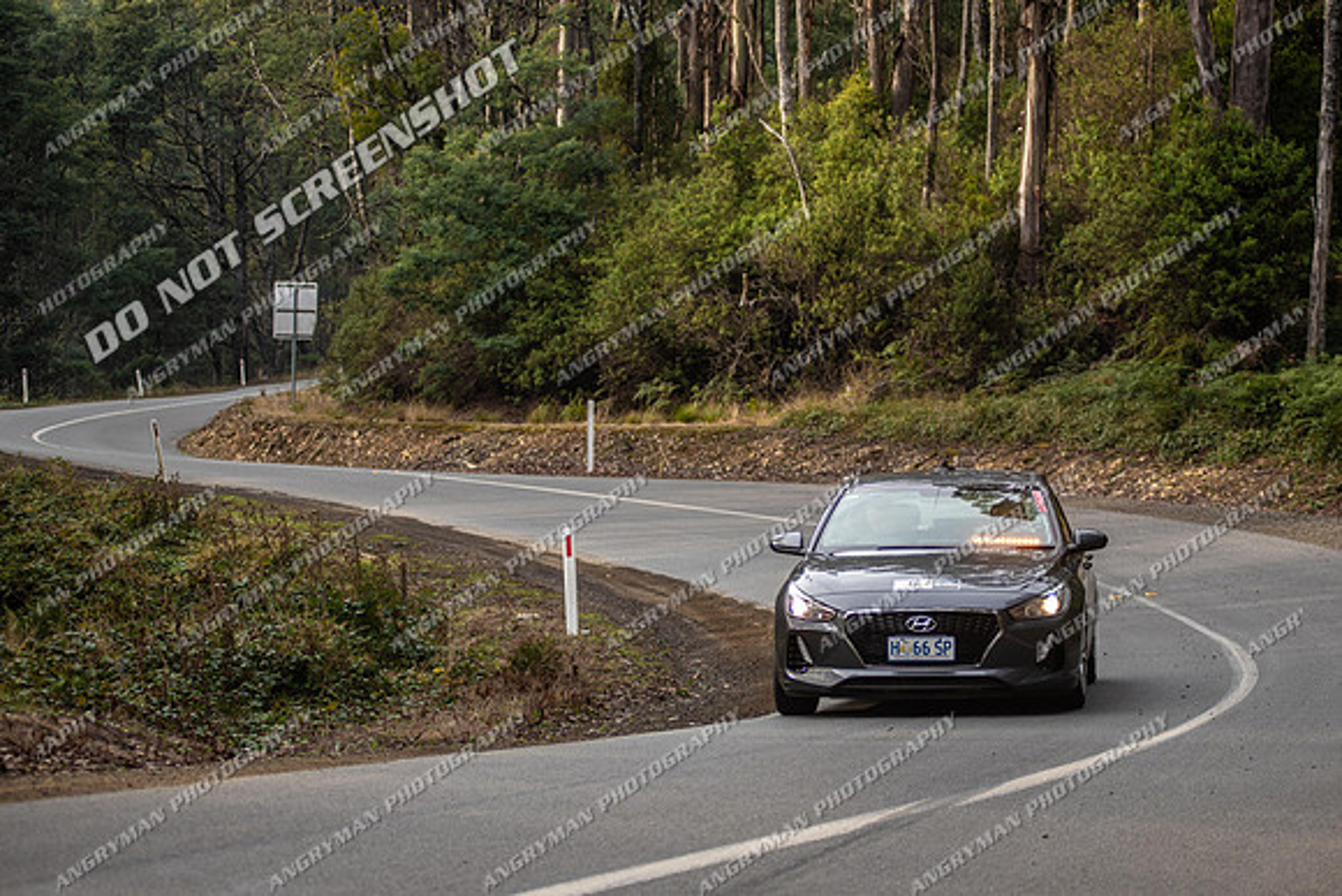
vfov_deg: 14.8
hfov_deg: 22.1
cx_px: 774
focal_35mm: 92
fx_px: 3440
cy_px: 488
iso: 280
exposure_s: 1/640
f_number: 2.8
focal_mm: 80
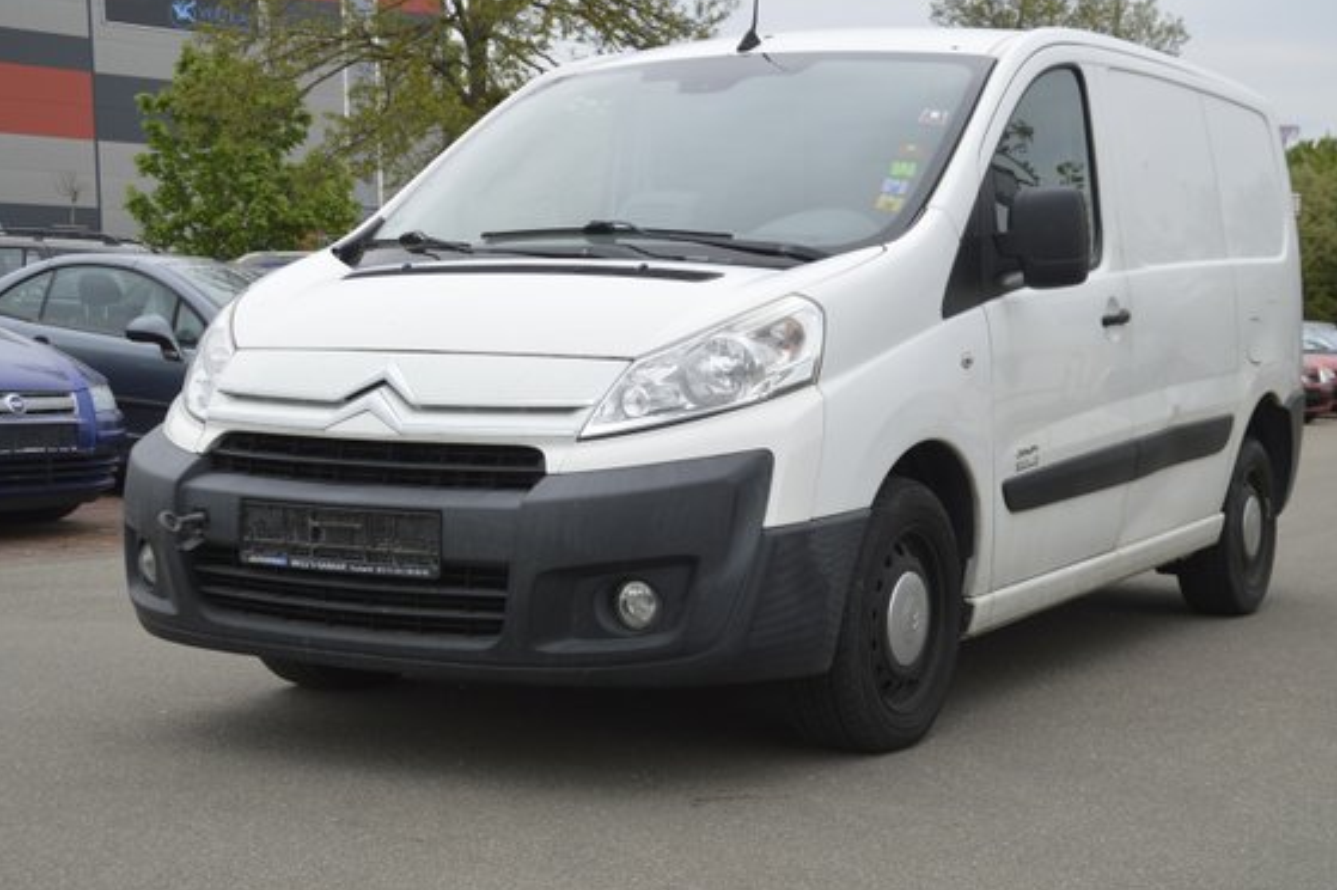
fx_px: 2041
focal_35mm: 55
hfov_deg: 36.2
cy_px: 471
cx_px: 746
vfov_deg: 24.6
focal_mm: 32
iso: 100
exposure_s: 1/200
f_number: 7.1
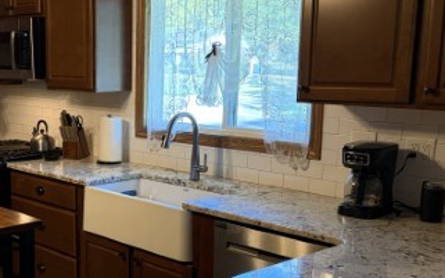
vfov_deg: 23.4
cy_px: 195
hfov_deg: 35.3
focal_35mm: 55
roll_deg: +2.1
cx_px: 68
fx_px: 666
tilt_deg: -10.7
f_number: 1.6
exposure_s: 1/60
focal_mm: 5.96
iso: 250
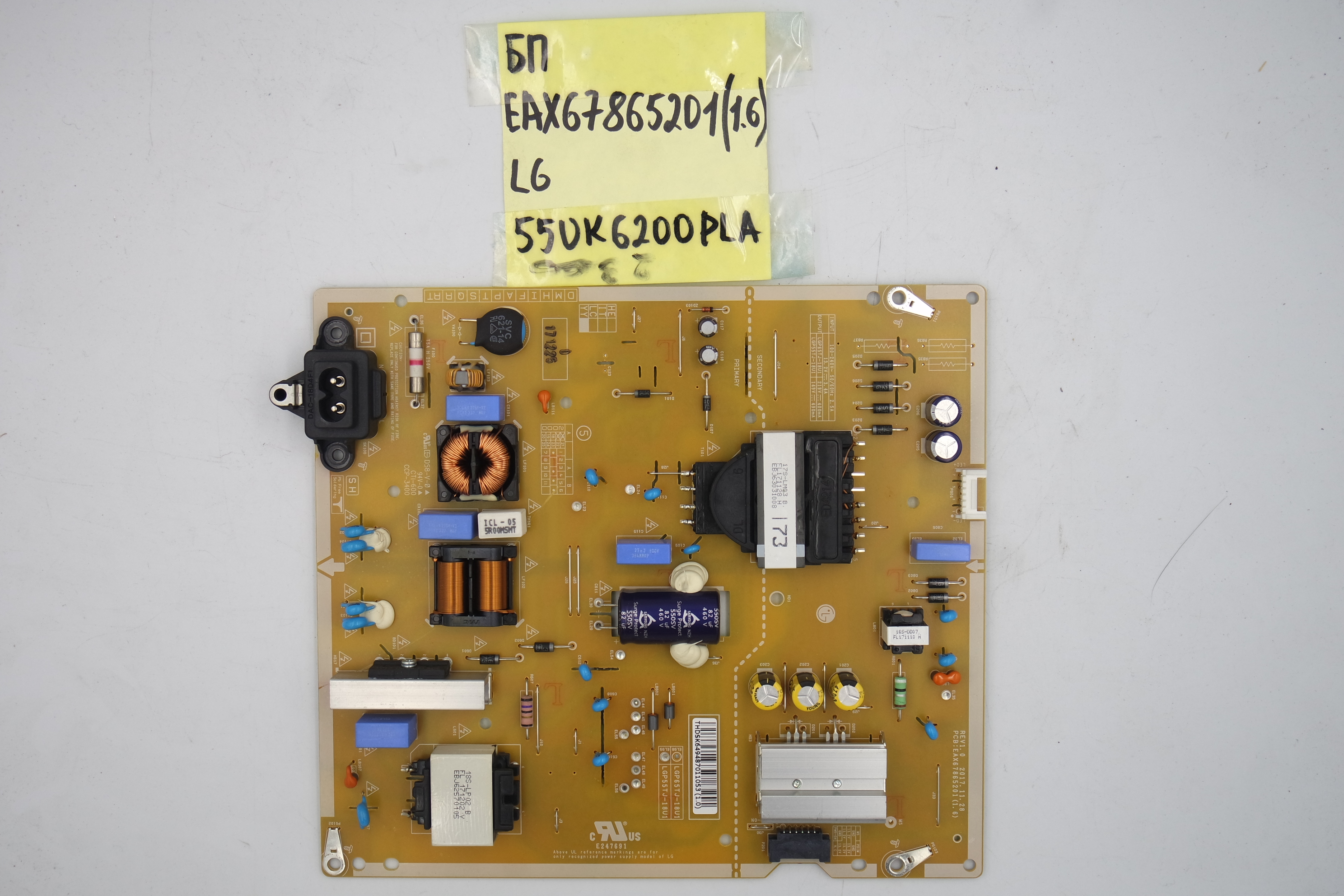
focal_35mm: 43
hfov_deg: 45.4
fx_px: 1605
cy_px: 448
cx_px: 672
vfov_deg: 31.2
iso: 160
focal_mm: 16
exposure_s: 1/100
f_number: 5.6
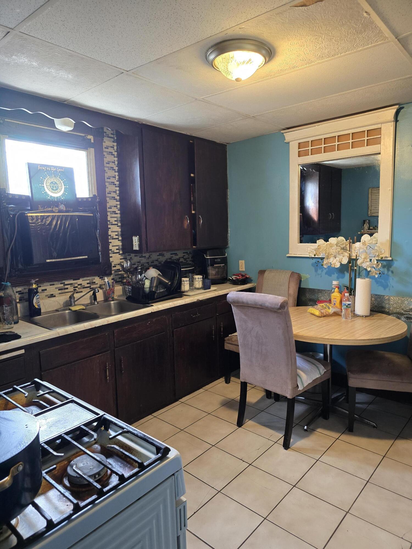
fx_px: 365
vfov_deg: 73.9
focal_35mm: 23
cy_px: 274
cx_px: 206
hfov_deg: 58.9
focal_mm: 6.3
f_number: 1.7
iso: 500
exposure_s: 1/60
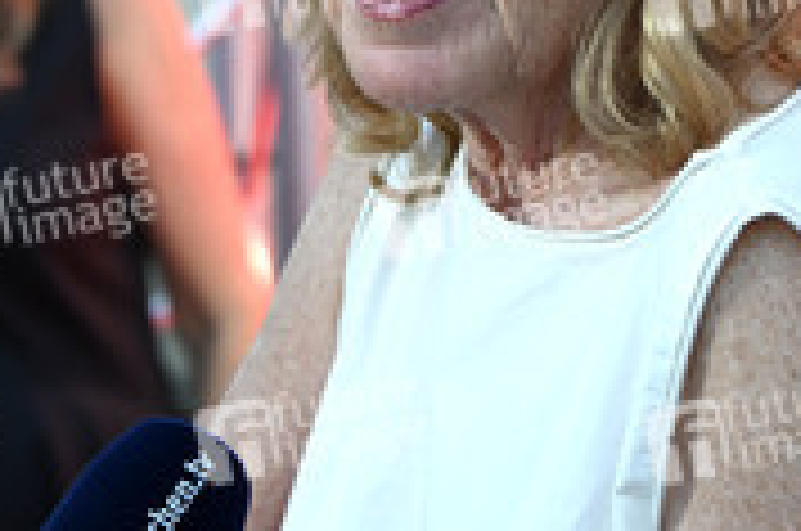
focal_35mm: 304
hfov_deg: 6.8
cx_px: 371
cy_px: 94
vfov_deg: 4.5
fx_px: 6752
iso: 2000
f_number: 6.3
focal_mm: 120
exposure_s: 1/160
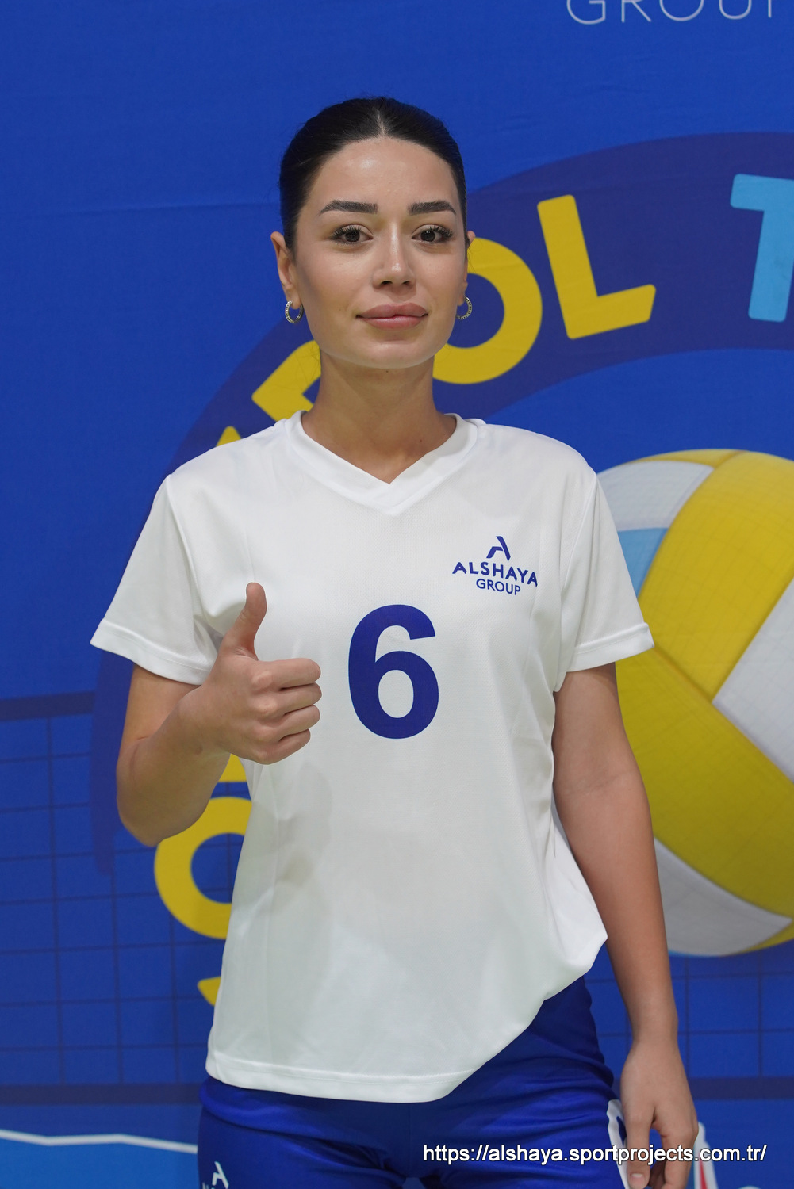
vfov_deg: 28.8
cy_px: 594
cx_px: 397
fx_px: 2314
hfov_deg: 19.5
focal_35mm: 70
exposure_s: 1/160
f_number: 4
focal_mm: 70
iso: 1600
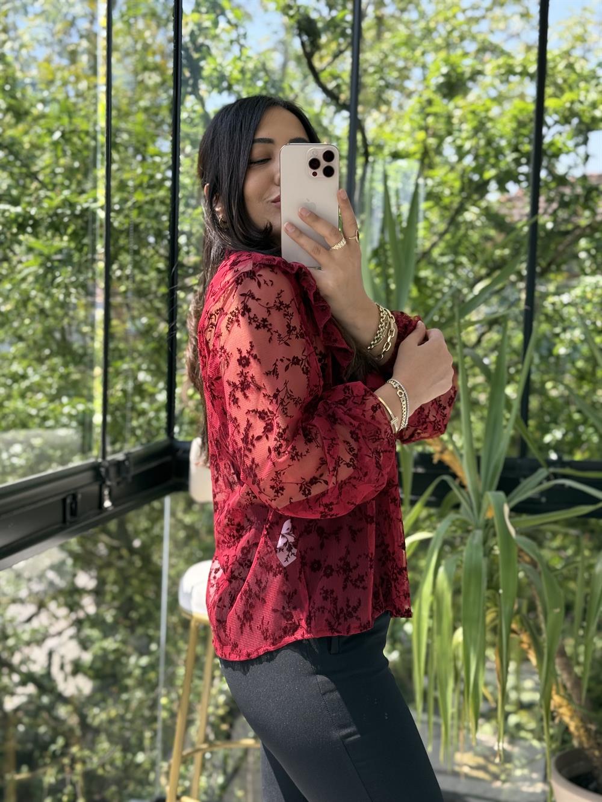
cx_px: 301
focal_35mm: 48
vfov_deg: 39.7
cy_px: 401
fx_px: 1113
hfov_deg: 30.3
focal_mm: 6.76
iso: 64
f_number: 1.78
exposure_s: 1/418
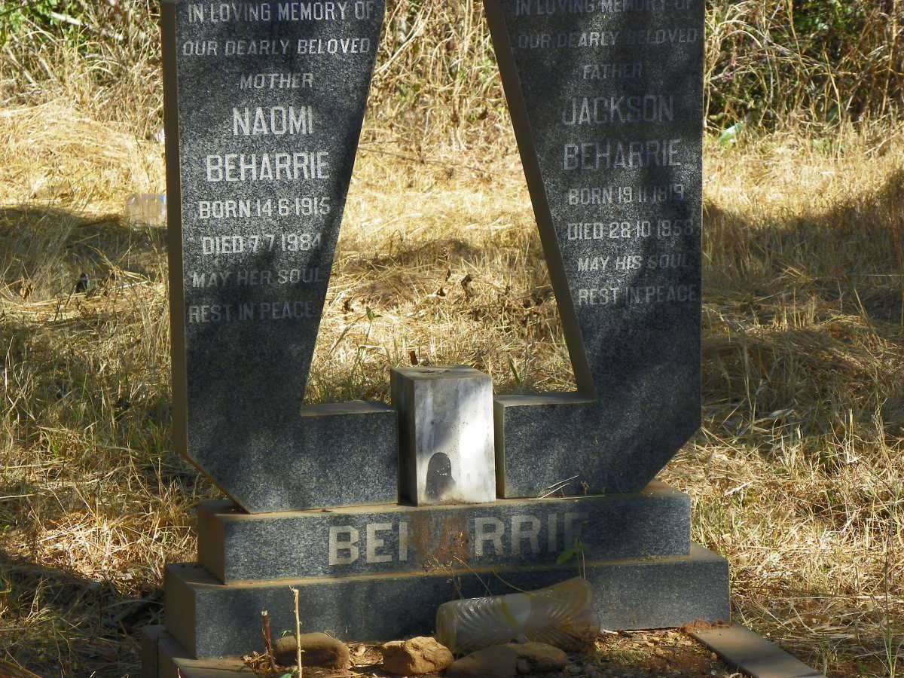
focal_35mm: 162
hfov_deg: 12.2
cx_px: 452
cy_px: 339
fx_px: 4231
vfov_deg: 9.2
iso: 64
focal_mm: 28.8
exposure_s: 1/160
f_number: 4.5
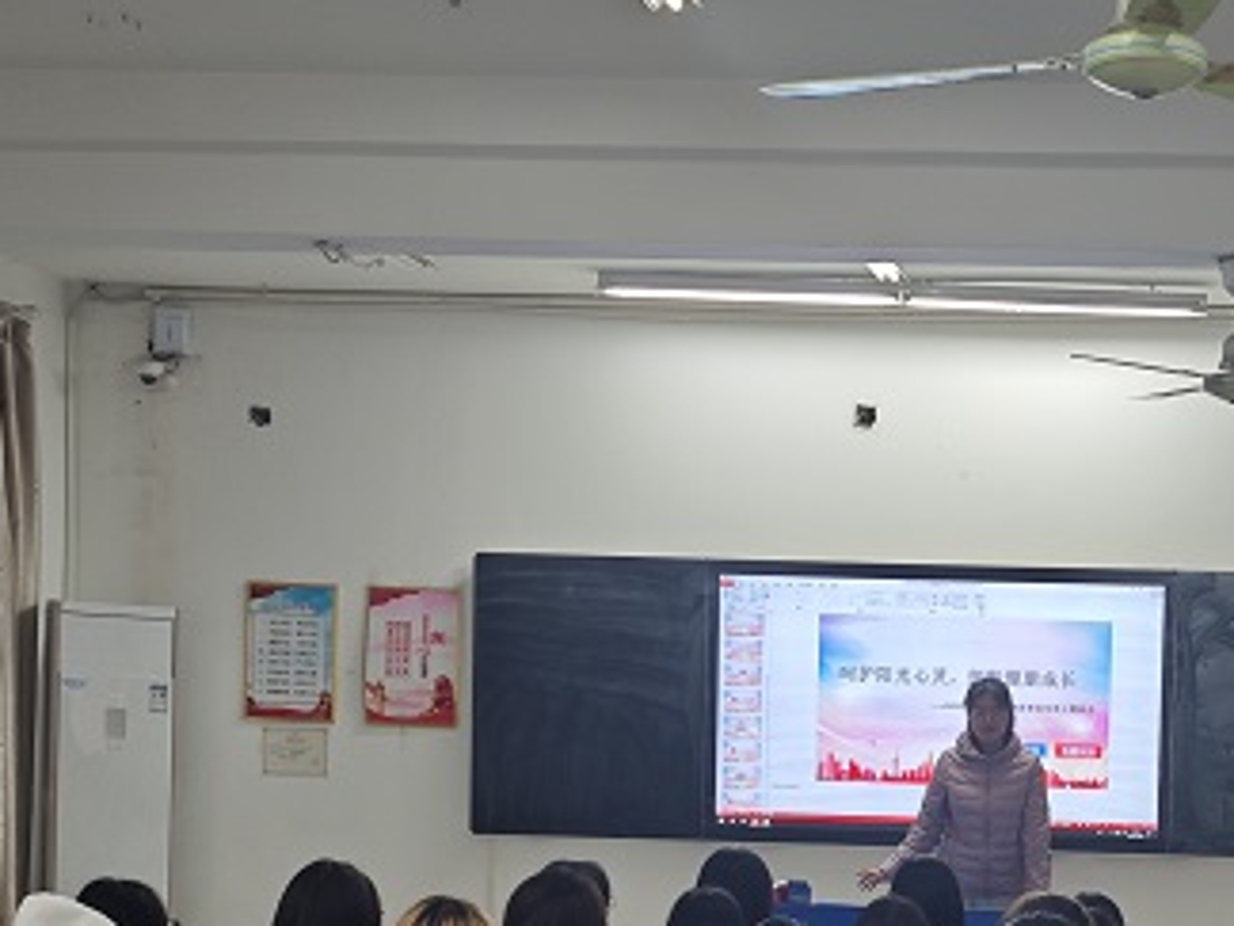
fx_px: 2388
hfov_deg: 28.0
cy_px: 840
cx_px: 1078
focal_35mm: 67
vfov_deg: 21.4
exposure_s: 1/50
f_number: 1.6
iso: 80
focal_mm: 6.55
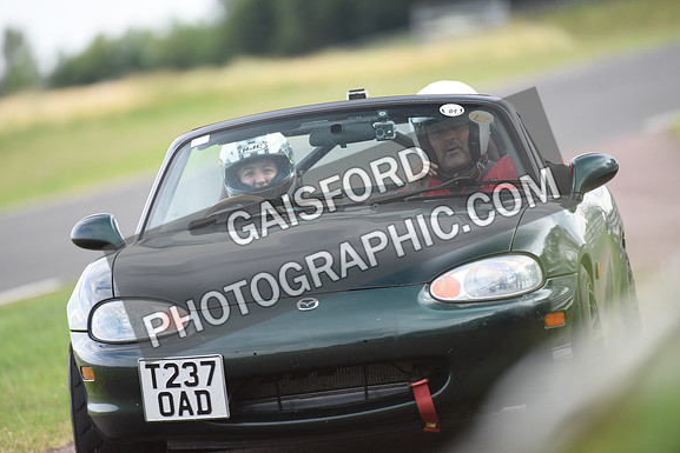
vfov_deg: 3.6
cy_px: 226
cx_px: 339
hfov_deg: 5.4
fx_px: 7217
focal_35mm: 382
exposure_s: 1/1000
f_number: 4
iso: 2000
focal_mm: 380
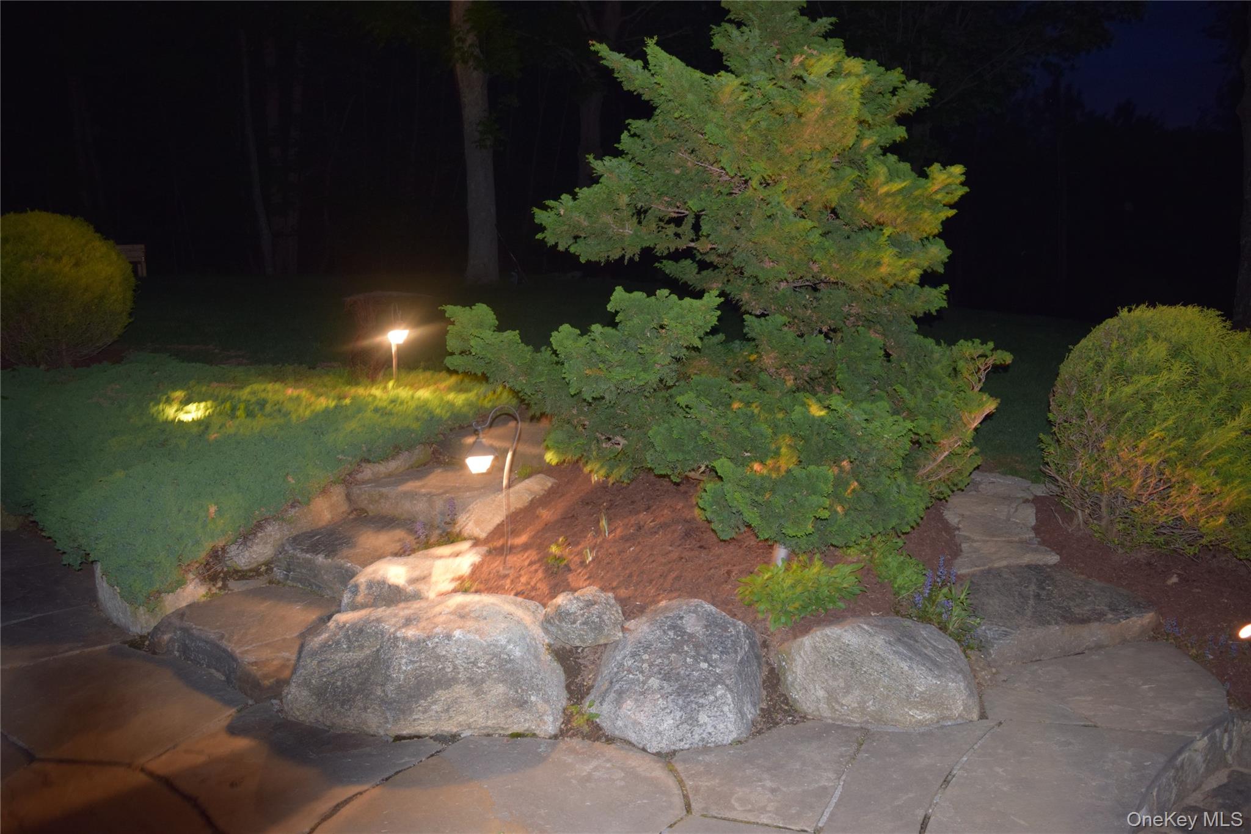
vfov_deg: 47.9
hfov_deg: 67.4
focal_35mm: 27
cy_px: 417
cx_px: 626
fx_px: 938
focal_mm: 18
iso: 800
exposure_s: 1/4
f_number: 3.5
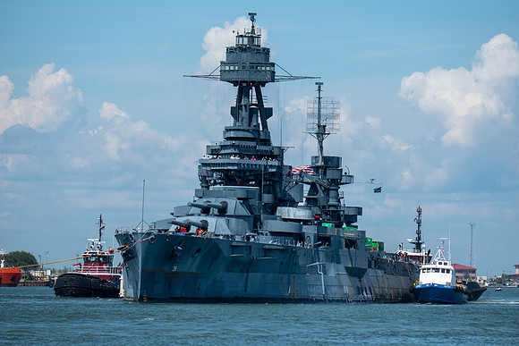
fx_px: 4394
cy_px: 173
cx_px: 260
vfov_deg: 4.5
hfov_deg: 6.8
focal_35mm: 305
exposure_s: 1/1700
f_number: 5.6
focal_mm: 200
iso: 200
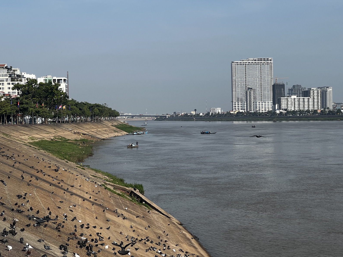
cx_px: 172
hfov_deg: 25.0
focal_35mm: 78
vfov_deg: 18.9
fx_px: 773
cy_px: 128
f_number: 2.8
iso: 32
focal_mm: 9
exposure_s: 1/1054
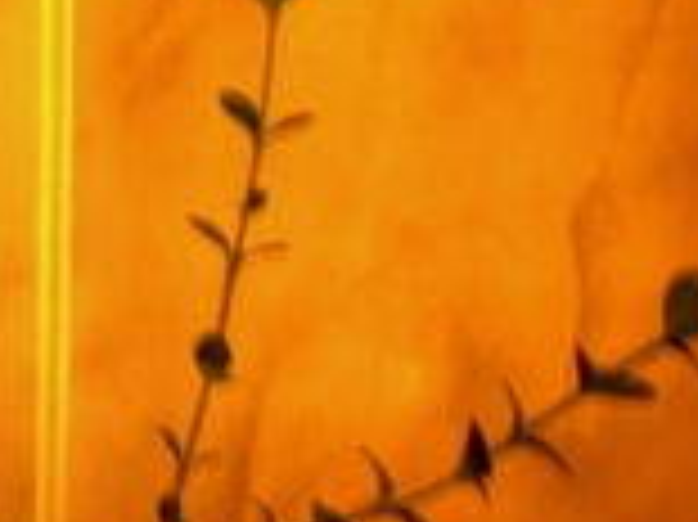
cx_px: -140
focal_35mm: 98
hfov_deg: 18.9
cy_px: 216
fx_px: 1975
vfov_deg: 15.1
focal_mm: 6.3
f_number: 2.8
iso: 100
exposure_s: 1/1.7
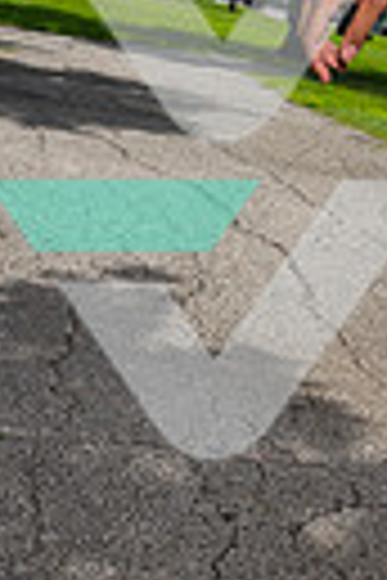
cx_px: 662
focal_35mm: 84
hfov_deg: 14.6
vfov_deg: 23.2
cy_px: 4
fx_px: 1354
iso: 250
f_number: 5.6
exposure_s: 1/1600
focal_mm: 24
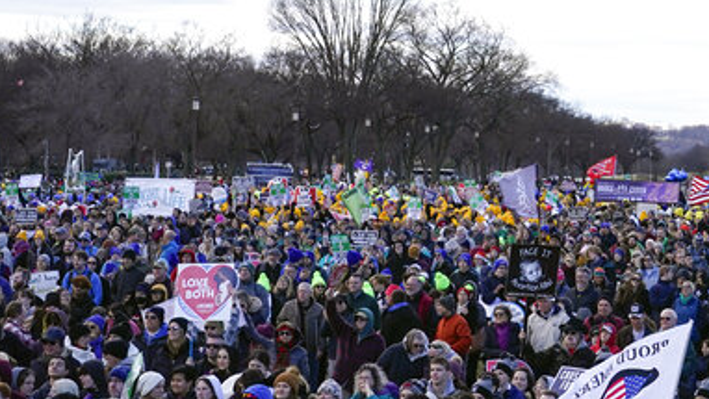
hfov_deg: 15.7
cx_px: 841
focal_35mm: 132
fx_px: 2482
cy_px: 174
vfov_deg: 9.2
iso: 400
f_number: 5.6
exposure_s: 1/800
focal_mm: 47
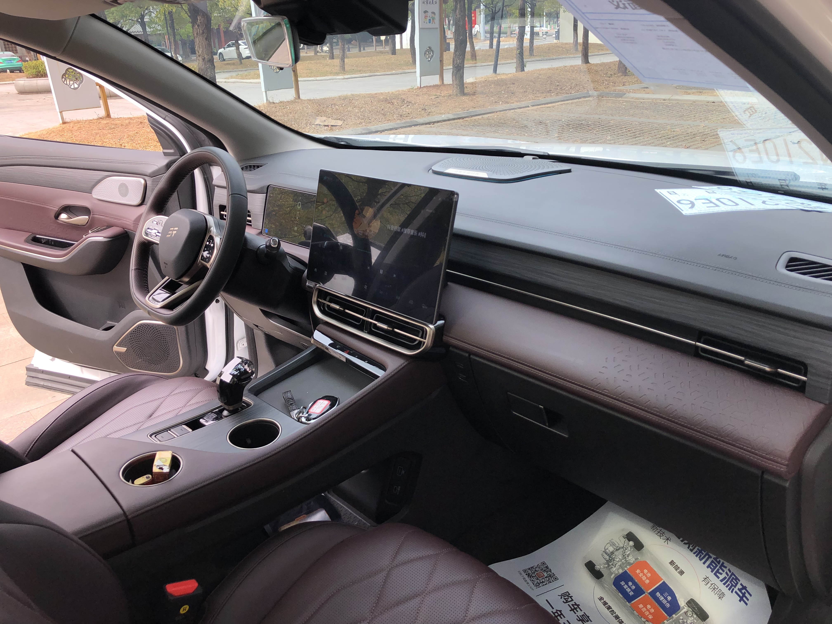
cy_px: 312
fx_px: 673
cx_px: 416
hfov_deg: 63.4
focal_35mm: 28
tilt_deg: -23.2
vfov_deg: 49.7
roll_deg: +2.9
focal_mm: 3.99
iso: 20
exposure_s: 1/440
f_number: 1.8
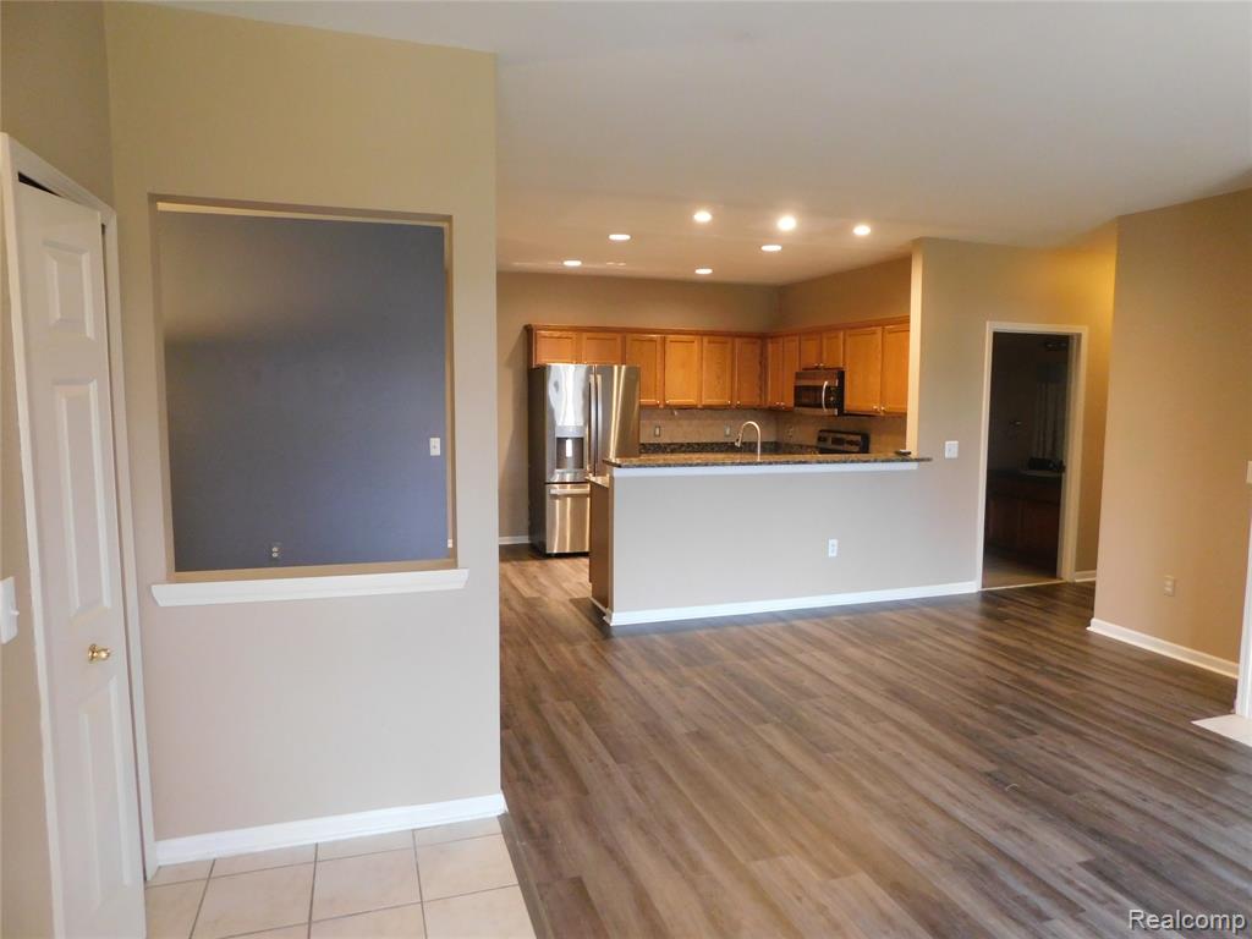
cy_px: 470
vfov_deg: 58.9
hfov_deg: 73.9
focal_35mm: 23
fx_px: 832
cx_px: 626
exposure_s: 1/20
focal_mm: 4
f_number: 3
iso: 400
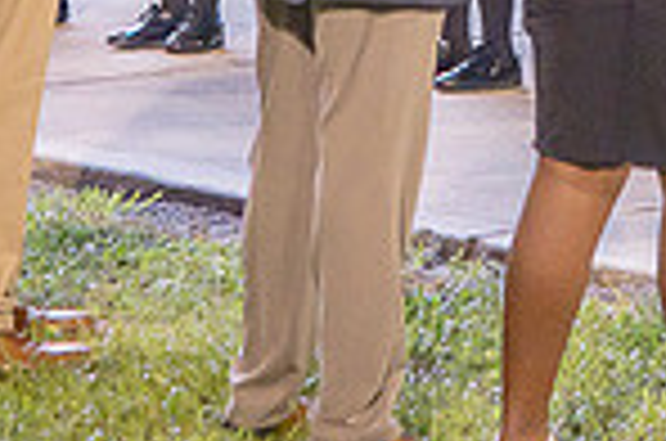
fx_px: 5427
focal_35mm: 294
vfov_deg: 4.6
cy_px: -266
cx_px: 747
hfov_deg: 7.0
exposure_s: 1/200
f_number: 4
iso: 2000
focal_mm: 75
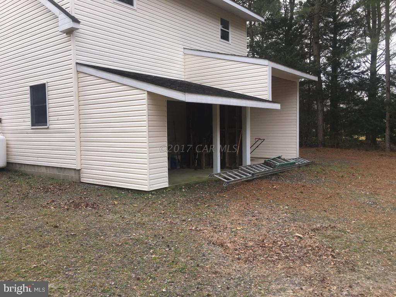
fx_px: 332
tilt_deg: -3.5
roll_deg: -0.1
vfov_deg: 48.2
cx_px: 198
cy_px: 148
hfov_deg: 61.7
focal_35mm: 29
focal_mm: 4.15
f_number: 2.2
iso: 25
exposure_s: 1/363
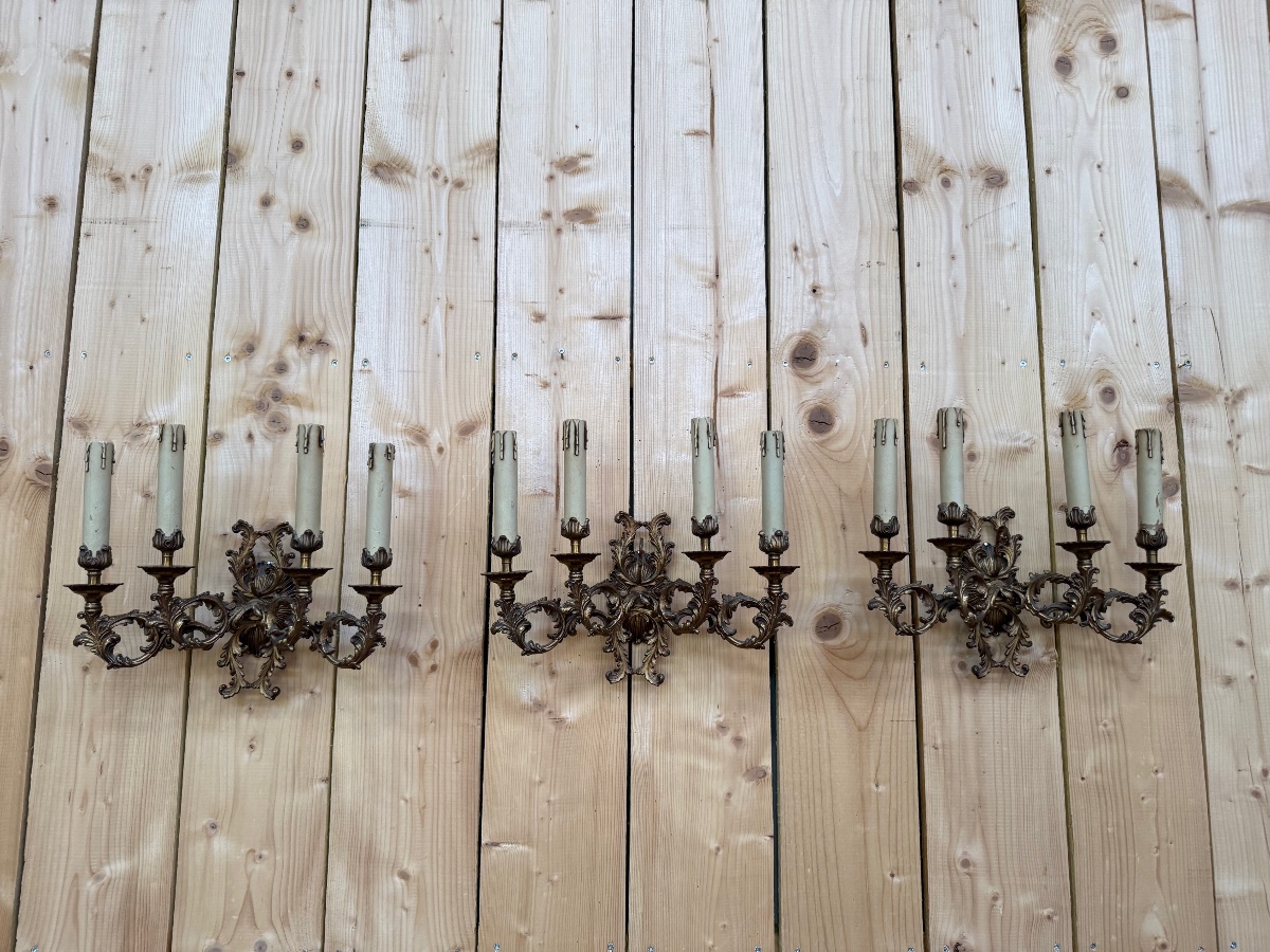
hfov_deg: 71.6
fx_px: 881
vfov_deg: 56.8
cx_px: 635
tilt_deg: +8.2
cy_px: 476
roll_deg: -0.1
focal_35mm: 24
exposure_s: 1/119
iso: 200
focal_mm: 6.76
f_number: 1.78
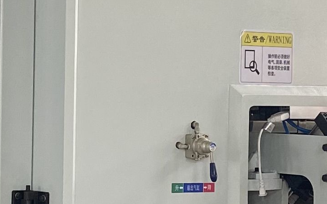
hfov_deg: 13.5
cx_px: 74
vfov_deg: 8.5
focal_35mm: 154
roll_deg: -0.6
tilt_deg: +0.1
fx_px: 1372
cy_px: 120
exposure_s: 1/121
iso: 100
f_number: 1.8
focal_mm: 4.25
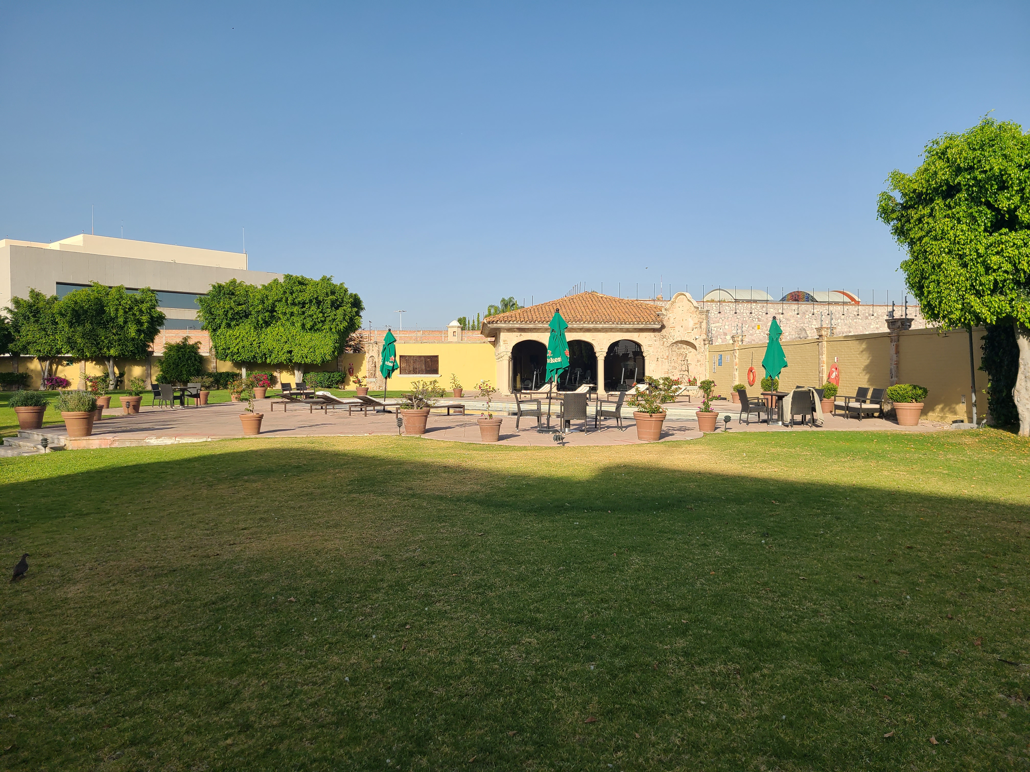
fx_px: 774
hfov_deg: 67.3
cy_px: 386
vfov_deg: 53.1
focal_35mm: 26
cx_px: 515
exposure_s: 1/2157
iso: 40
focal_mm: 5.4
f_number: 1.8
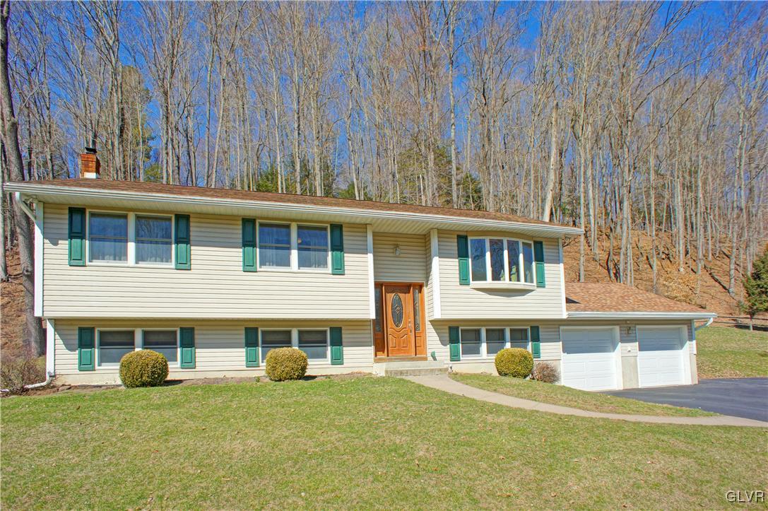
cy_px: 256
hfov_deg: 73.8
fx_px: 512
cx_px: 384
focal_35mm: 24
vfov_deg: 53.1
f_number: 6.3
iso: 200
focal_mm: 16
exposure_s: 1/500
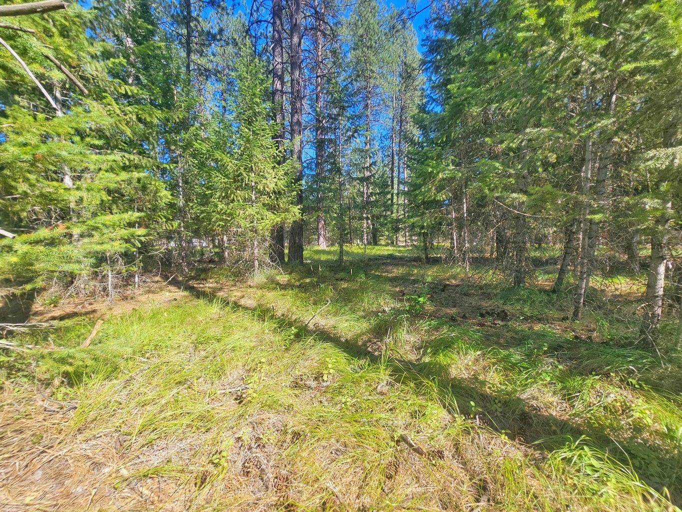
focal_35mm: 13
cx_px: 341
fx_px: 256
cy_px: 256
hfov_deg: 106.2
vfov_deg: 89.9
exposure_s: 1/769
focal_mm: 2.2
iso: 50
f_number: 2.2
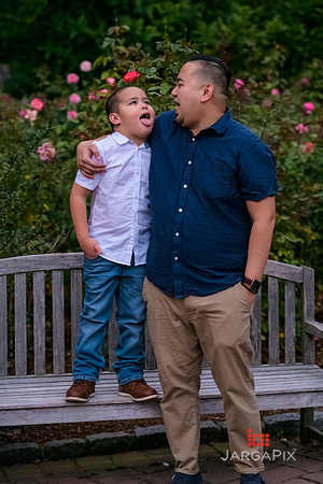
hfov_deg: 14.4
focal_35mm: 95
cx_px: 162
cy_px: 242
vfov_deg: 21.5
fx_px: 1278
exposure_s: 1/125
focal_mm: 95
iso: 3200
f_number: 3.2
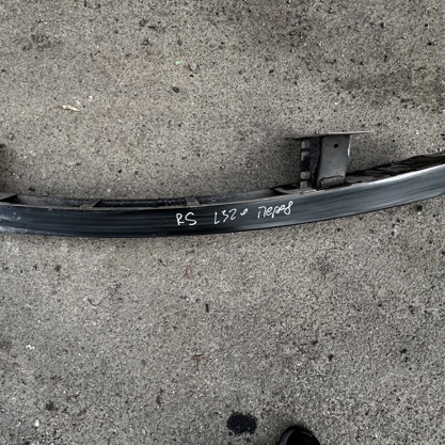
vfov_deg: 77.3
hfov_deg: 75.7
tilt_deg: -79.2
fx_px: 276
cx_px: 155
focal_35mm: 19
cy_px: 195
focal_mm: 2.22
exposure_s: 1/341
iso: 40
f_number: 2.2
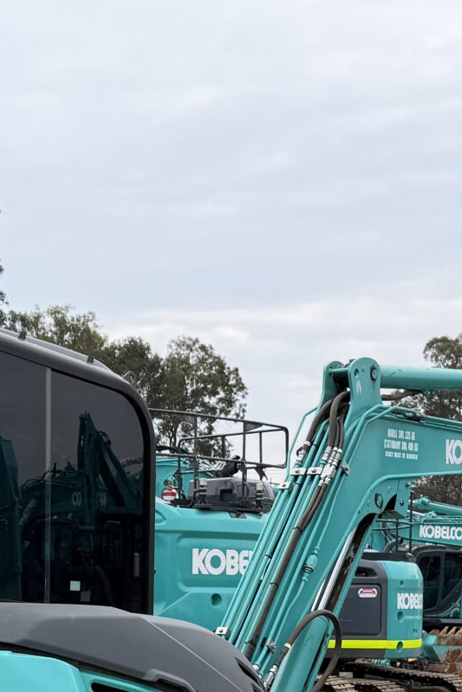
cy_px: 730
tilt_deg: -1.4
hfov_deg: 17.0
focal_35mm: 80
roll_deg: -1.2
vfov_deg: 24.0
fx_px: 1539
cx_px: 163
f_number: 1.78
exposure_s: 1/1770
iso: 80
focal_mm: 6.76
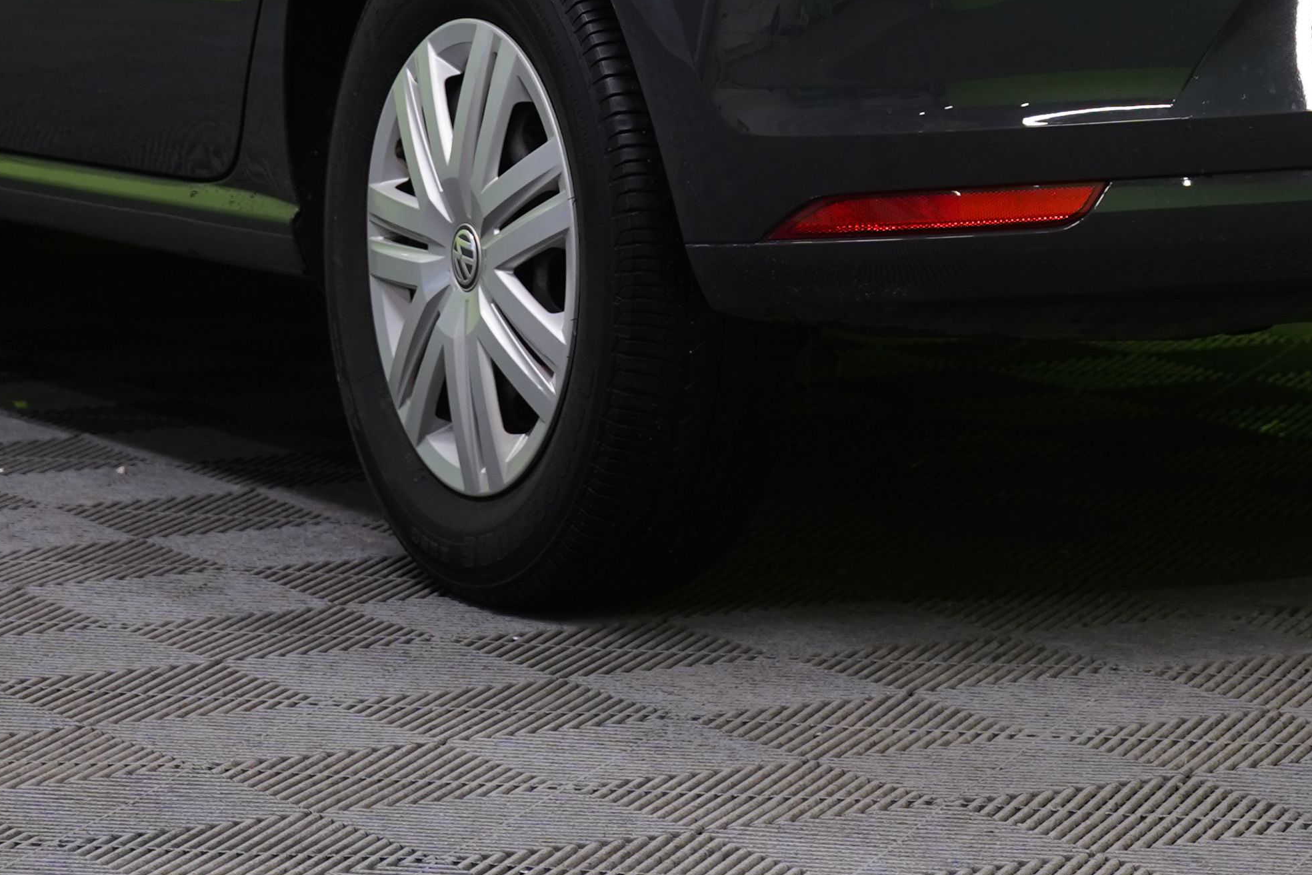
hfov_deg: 10.9
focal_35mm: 189
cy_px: -413
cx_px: 881
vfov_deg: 7.2
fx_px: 6887
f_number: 5.6
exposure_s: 1/25
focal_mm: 62
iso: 400
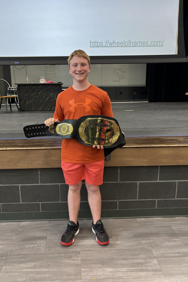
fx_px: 219
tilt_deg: -12.0
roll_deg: -0.1
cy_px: 139
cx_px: 79
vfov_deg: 65.5
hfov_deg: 46.2
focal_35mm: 28
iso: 200
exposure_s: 1/60
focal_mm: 5.96
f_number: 1.6
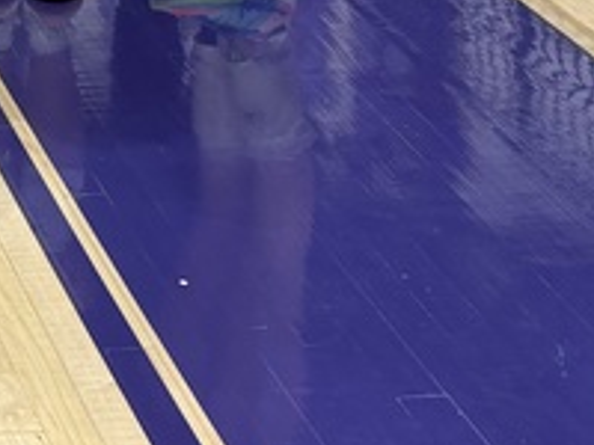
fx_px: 2111
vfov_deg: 10.2
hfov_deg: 14.7
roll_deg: +0.7
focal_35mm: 123
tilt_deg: -4.1
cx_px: -350
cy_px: -673
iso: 160
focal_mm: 6.76
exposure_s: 1/60
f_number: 1.78
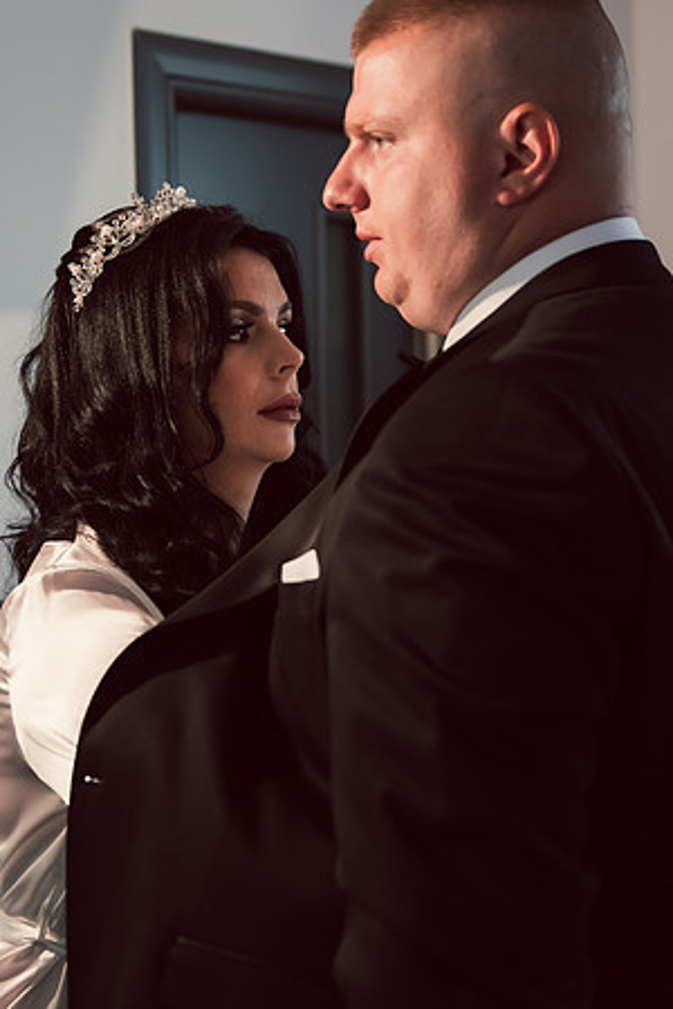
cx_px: 225
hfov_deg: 20.7
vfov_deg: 30.8
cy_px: 511
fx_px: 1833
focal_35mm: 65
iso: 500
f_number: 2.8
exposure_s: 1/200
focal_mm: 42
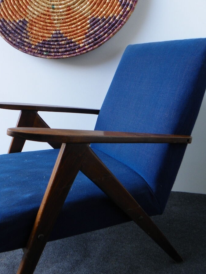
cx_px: 81
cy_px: 153
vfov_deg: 50.0
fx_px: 293
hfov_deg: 38.5
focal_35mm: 37
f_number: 2.8
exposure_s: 1/40
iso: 64
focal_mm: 4.6
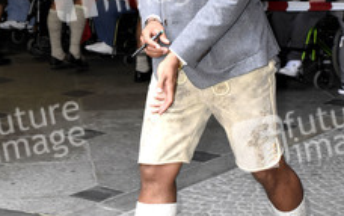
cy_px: 62
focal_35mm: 91
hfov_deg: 22.8
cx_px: 172
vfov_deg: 14.4
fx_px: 854
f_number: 6.3
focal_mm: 34
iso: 1600
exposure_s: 1/125
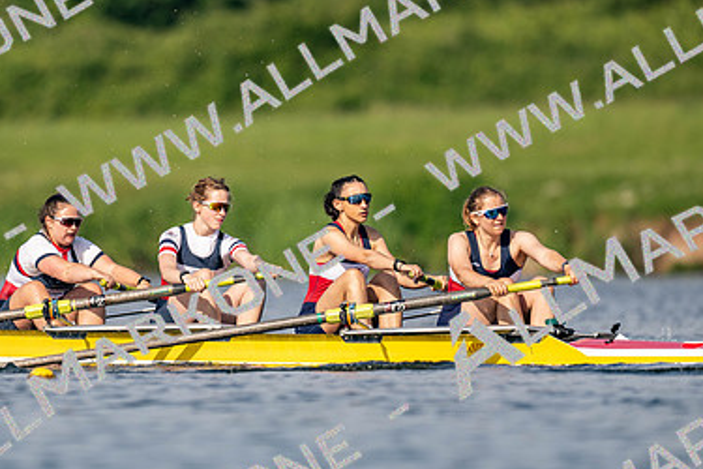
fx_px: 18140
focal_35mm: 929
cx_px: 289
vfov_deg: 1.5
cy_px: 222
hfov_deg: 2.2
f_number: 4
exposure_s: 1/2500
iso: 220
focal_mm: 600
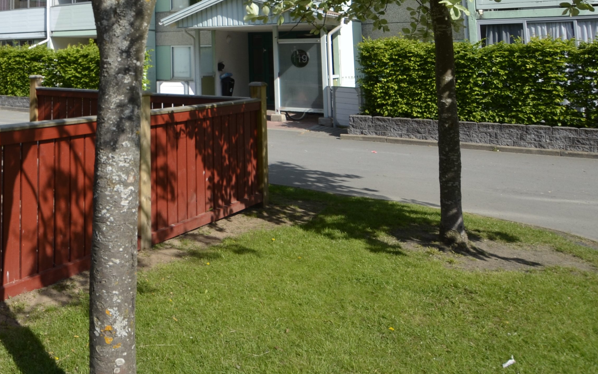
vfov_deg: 34.5
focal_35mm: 33
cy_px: -7
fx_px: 538
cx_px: 69
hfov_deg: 51.8
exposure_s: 1/250
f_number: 8
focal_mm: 10
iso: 125
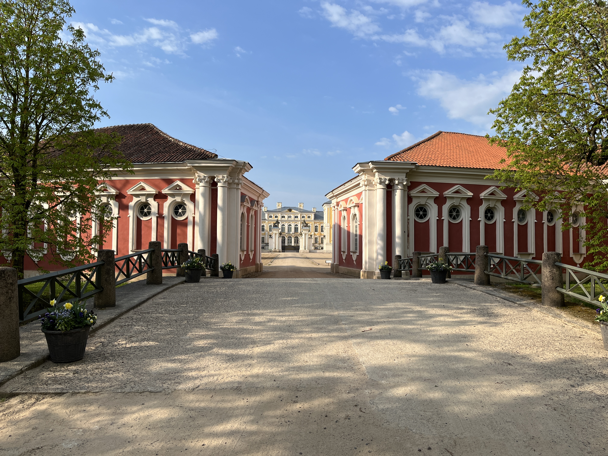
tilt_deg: +1.8
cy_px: 228
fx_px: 457
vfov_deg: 53.1
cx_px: 304
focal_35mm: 26
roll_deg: -0.3
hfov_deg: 67.3
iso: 50
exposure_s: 1/3135
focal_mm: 5.1
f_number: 1.6
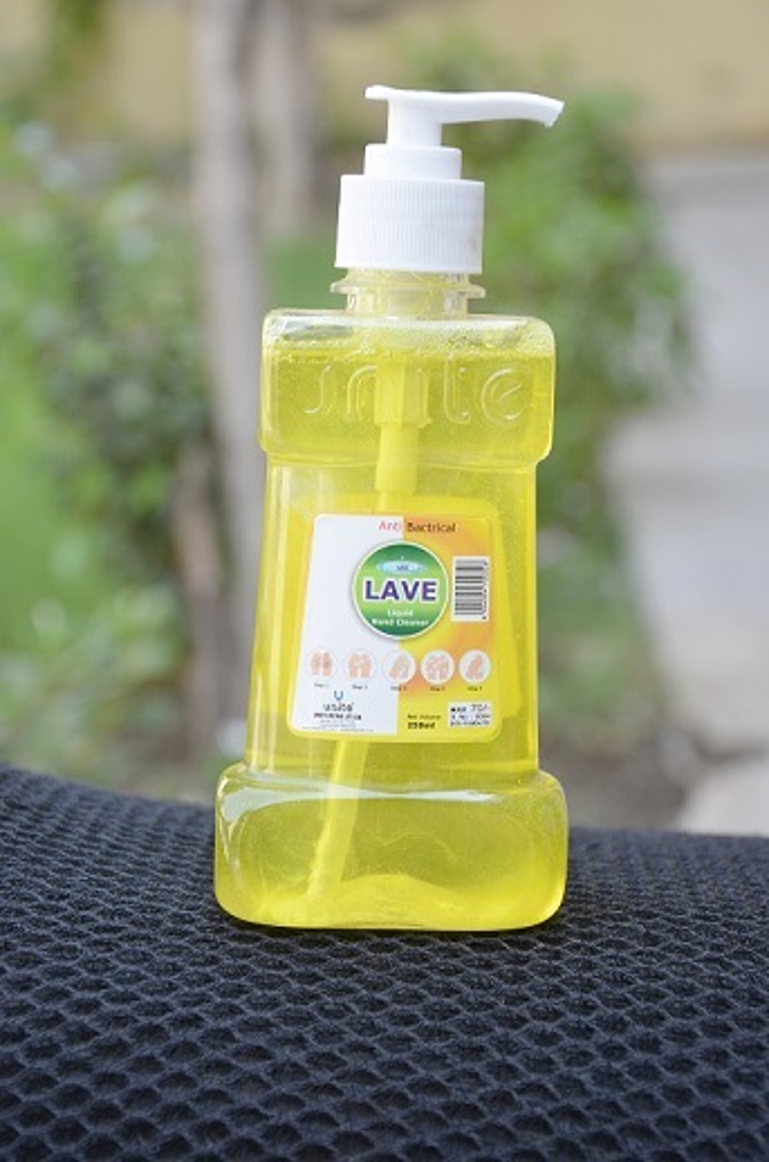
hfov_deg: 14.6
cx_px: 384
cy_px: 581
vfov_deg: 22.0
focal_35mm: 93
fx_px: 2994
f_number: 6.3
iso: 320
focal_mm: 62
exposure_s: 1/160
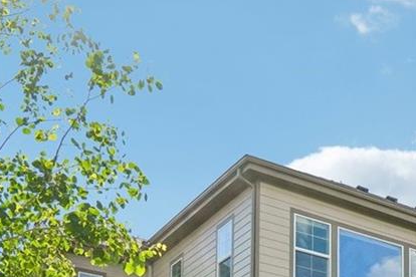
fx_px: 670
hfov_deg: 30.0
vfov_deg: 18.6
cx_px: 484
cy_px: 486
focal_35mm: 58
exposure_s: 1/1000
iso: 400
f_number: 8
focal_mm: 10
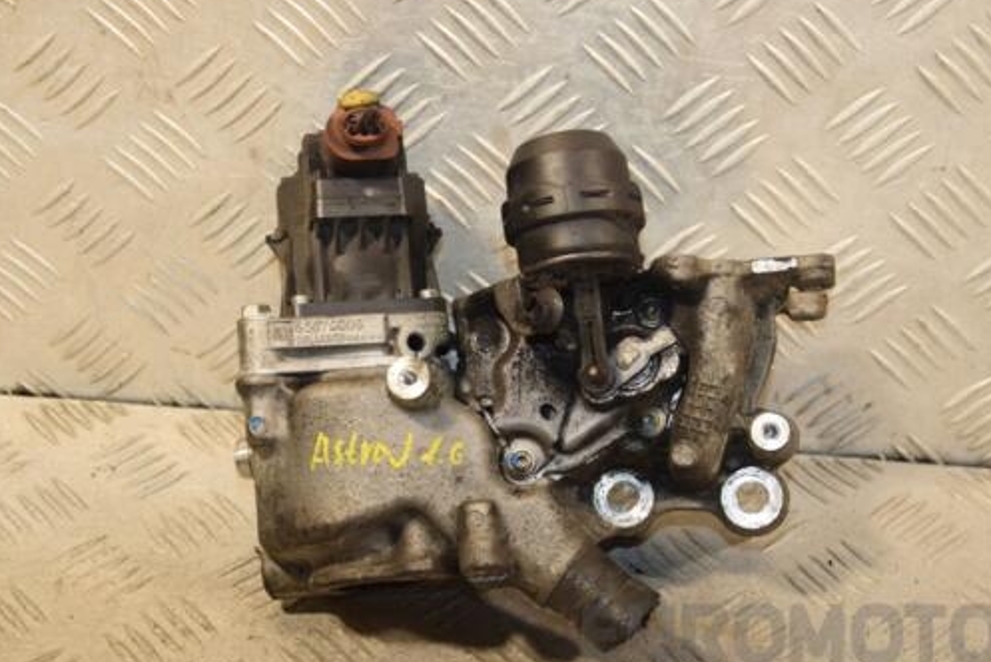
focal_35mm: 76
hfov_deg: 26.6
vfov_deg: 18.0
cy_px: 369
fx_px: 2093
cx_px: 544
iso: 800
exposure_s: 1/200
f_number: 5
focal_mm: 42
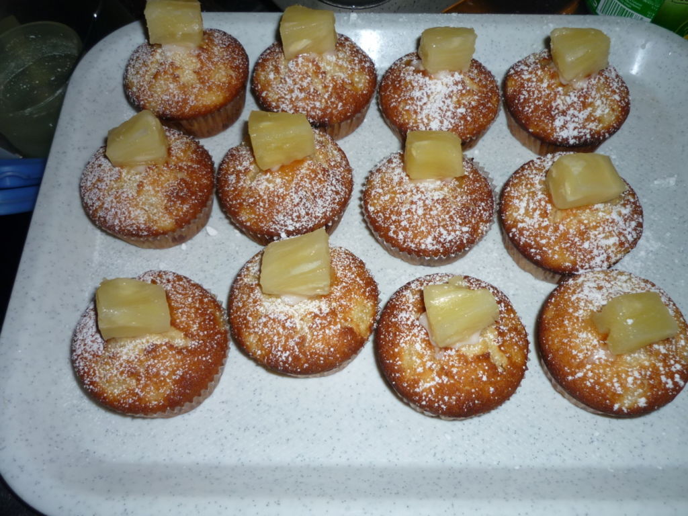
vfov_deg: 42.9
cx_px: 344
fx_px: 656
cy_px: 258
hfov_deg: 55.4
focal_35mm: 33
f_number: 2.8
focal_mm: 5.5
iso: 100
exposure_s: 1/30
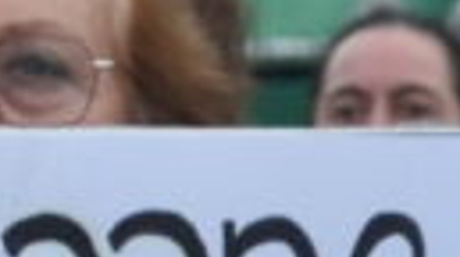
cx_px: -738
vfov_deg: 1.3
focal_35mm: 938
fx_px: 11422
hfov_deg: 2.3
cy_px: -161
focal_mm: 75
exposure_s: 1/80
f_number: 5.3
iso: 800
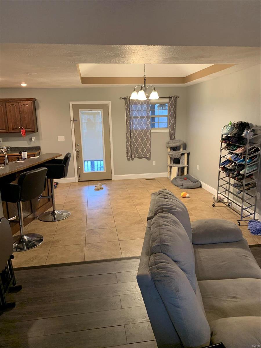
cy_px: 174
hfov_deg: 53.1
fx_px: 261
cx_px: 130
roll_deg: +1.2
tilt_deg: -10.3
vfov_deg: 67.3
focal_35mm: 26
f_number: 1.8
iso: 250
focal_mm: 4.25
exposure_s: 1/60
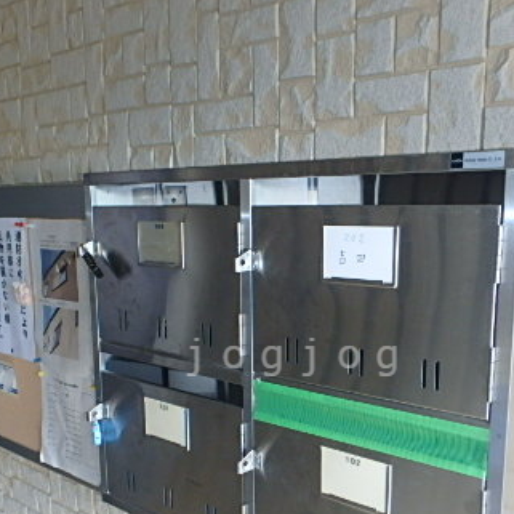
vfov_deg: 44.0
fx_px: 622
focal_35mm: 37
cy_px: 357
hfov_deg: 44.8
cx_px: 296
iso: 250
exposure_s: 1/30
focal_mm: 3.7
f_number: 3.5
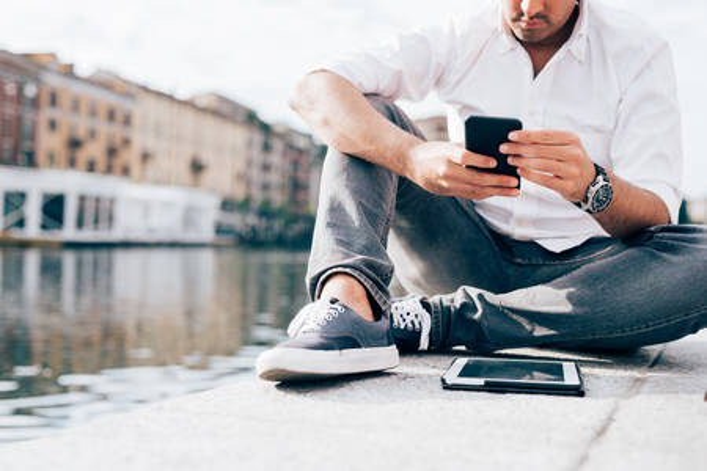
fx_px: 982
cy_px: 236
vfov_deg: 27.0
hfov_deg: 39.6
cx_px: 354
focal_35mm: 50
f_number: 2.8
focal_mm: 50
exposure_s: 1/1250
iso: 200
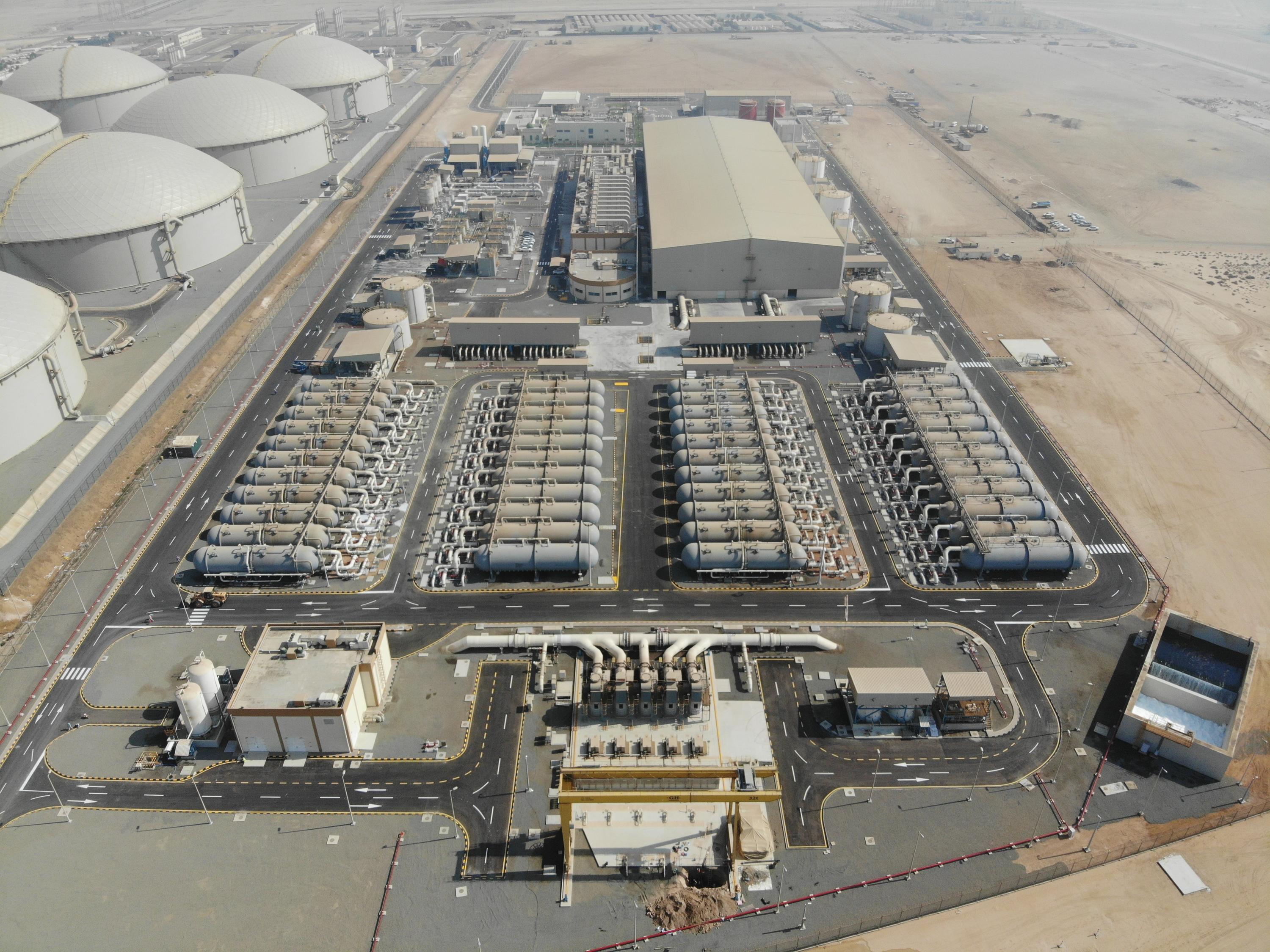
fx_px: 880
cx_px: 635
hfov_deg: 71.6
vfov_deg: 56.8
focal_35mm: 24
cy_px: 476
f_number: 2.8
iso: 105
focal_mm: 4.5
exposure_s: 1/1425
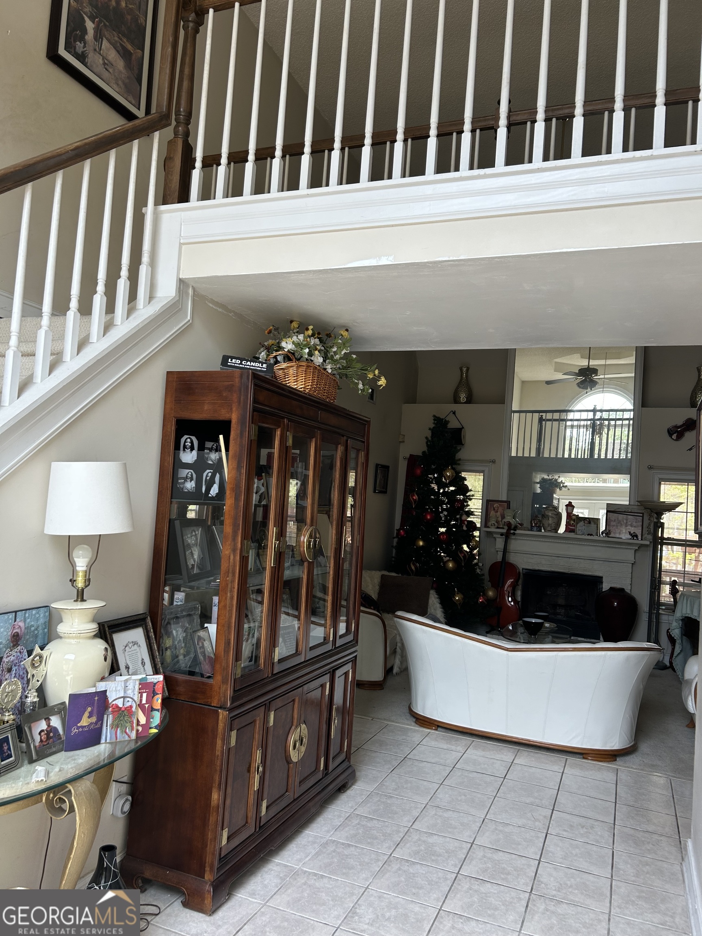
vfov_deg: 67.3
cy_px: 468
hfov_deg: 53.1
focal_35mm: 26
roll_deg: -3.6
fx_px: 703
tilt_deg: +5.5
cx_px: 351
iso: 32
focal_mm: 5.7
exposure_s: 1/134
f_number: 1.5
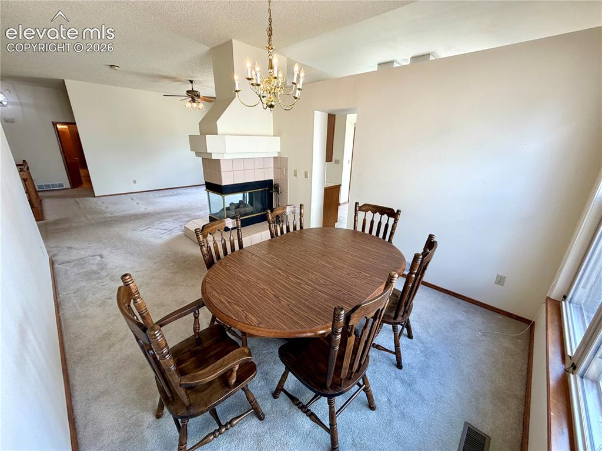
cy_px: 226
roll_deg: -0.7
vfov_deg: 85.6
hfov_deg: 102.1
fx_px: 243
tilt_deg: -19.6
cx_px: 301
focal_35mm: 14
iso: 100
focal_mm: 2.22
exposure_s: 1/120
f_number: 2.2
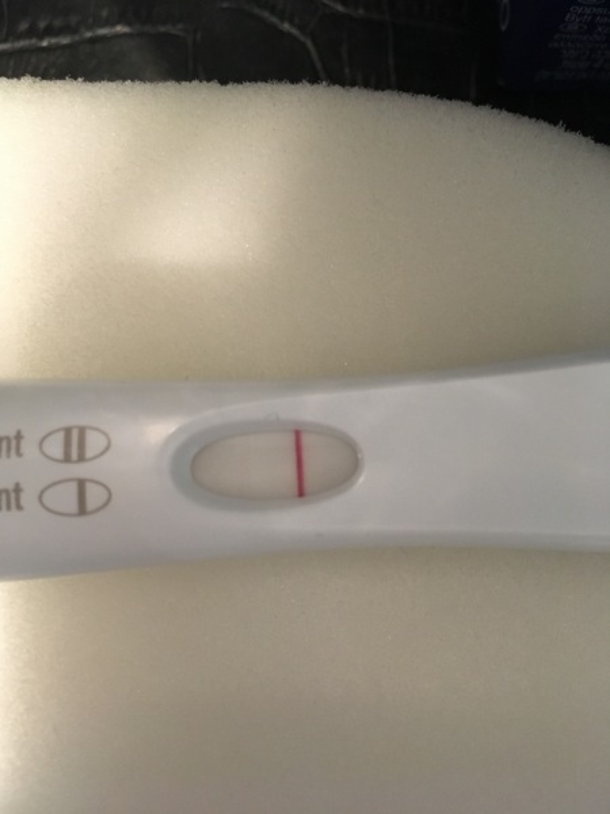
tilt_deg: -82.8
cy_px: 407
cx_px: 305
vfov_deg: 61.7
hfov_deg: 48.2
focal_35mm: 29
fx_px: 681
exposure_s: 1/17
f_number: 2.2
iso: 200
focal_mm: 4.15
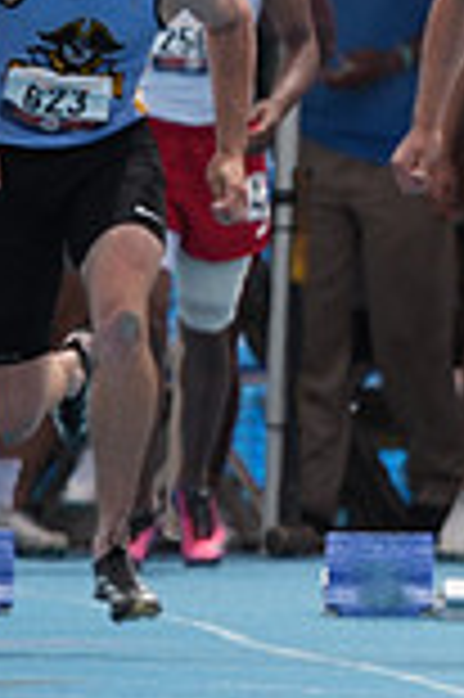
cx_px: 1248
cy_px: 173
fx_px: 43575
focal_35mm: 2249
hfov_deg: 0.6
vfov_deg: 0.9
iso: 500
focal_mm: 600
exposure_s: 1/1600
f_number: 6.3
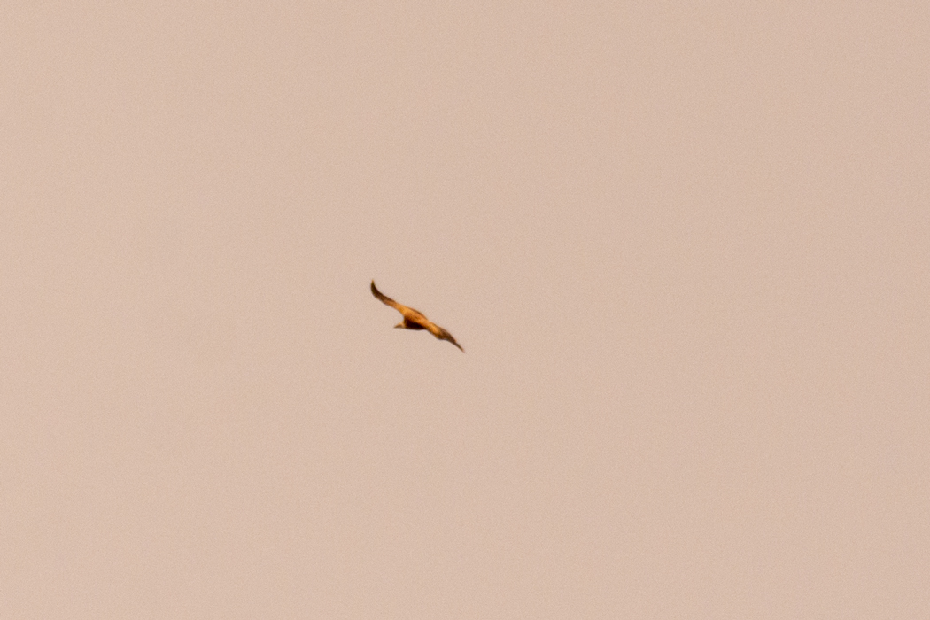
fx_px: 23248
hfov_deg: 2.3
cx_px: 465
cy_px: 310
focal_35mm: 900
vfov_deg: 1.5
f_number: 6.3
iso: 640
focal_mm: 600
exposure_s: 1/5000
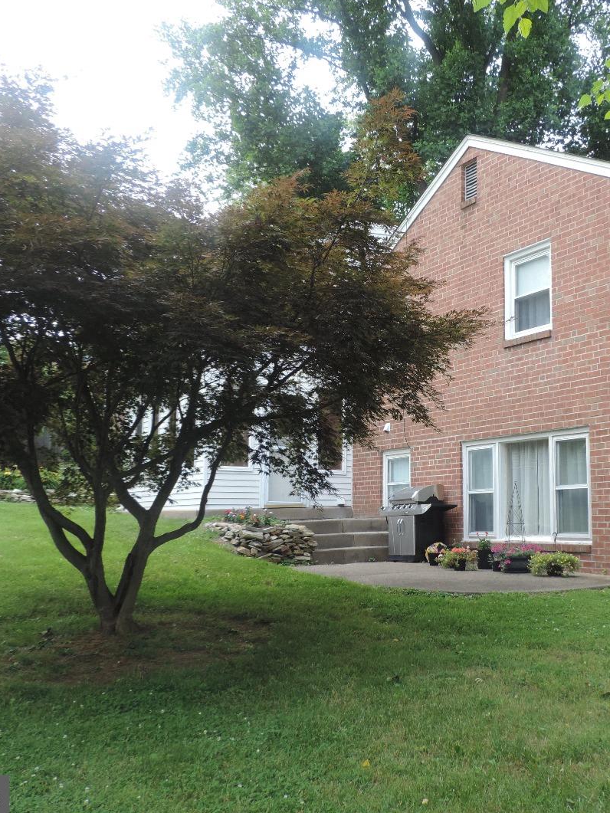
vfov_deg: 49.0
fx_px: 893
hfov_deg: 37.2
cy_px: 406
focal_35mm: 38
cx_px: 427
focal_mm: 4.9
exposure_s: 1/60
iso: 80
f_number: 3.1
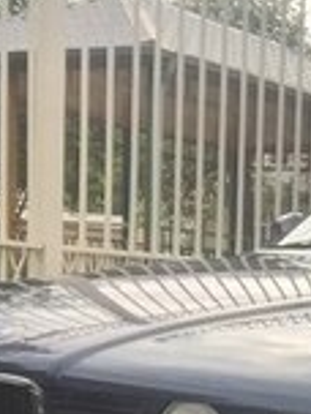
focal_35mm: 101
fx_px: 1210
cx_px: 488
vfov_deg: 18.2
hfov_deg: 13.6
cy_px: 531
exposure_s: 1/380
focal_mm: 2.65
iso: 32
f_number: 2.2
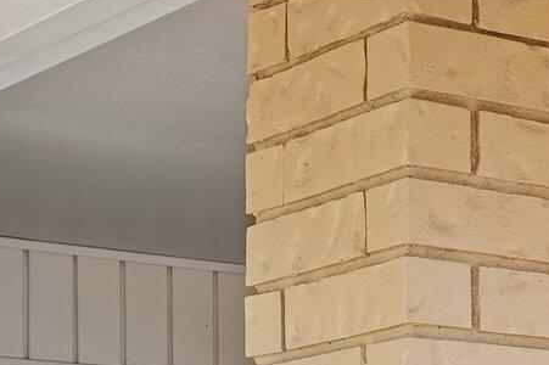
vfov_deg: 8.3
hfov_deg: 12.5
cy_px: 678
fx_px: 2423
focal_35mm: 159
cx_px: 701
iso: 400
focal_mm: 35
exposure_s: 1/500
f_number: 8
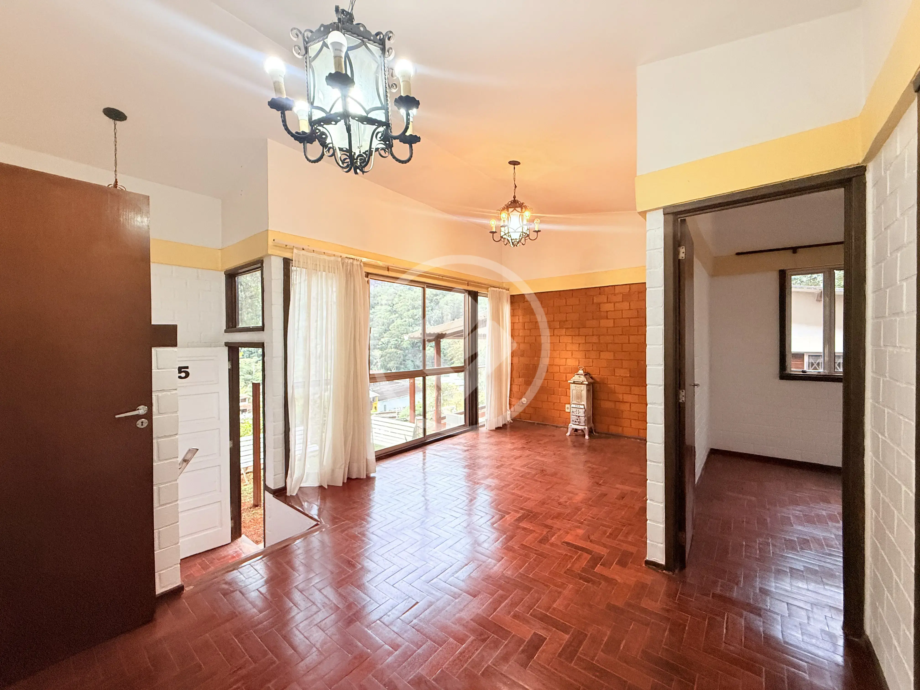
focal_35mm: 14
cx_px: 460
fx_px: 372
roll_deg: +0.6
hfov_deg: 102.1
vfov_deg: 85.7
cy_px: 345
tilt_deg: -0.5
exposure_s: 1/120
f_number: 2.2
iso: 320
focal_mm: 2.22
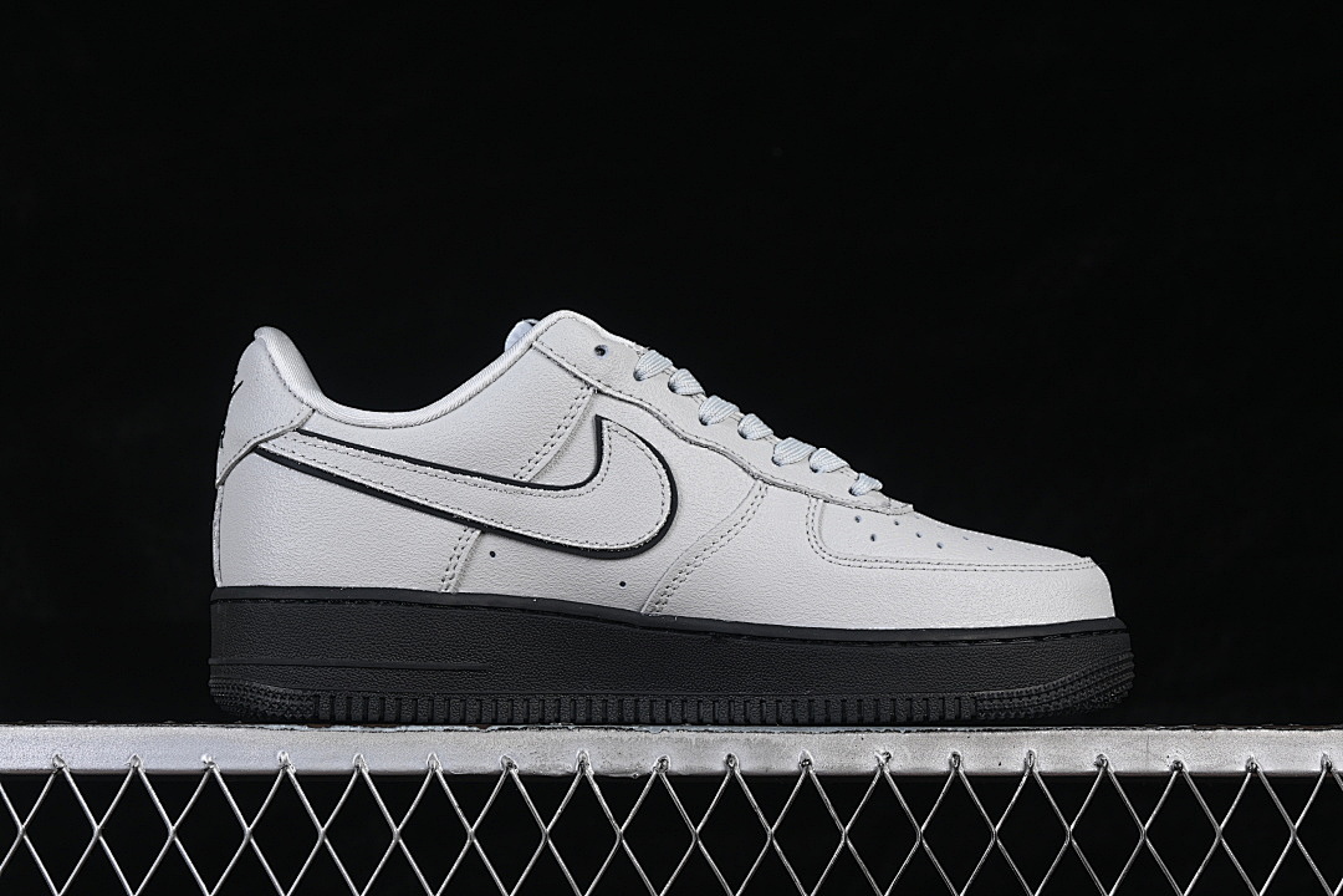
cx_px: 672
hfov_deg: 27.0
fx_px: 2798
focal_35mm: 75
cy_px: 448
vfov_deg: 18.2
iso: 160
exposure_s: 1/80
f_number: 8
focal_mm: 50
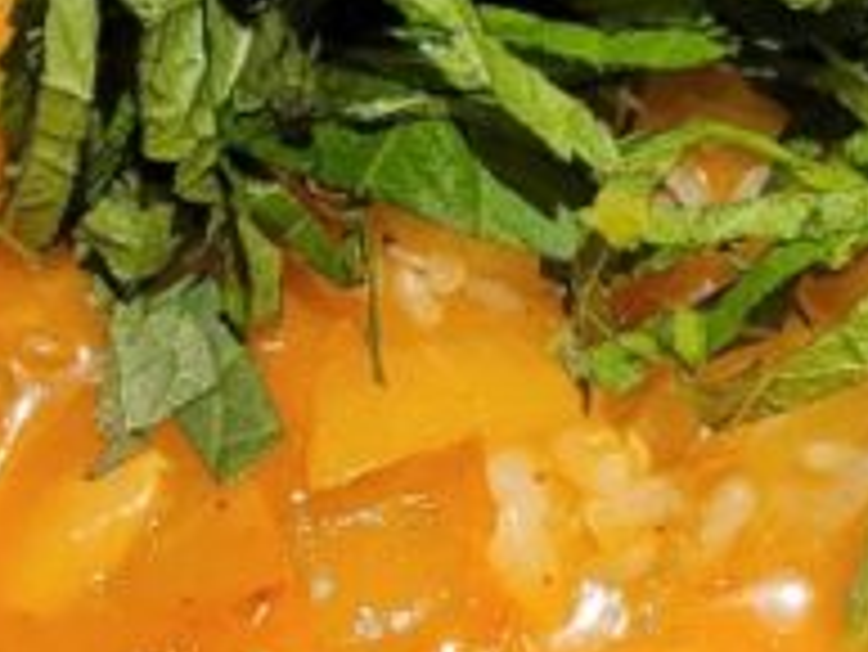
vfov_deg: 10.7
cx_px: 598
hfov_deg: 14.3
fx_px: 3463
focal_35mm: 138
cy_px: 58
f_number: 1.8
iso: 320
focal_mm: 5.4
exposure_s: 1/120
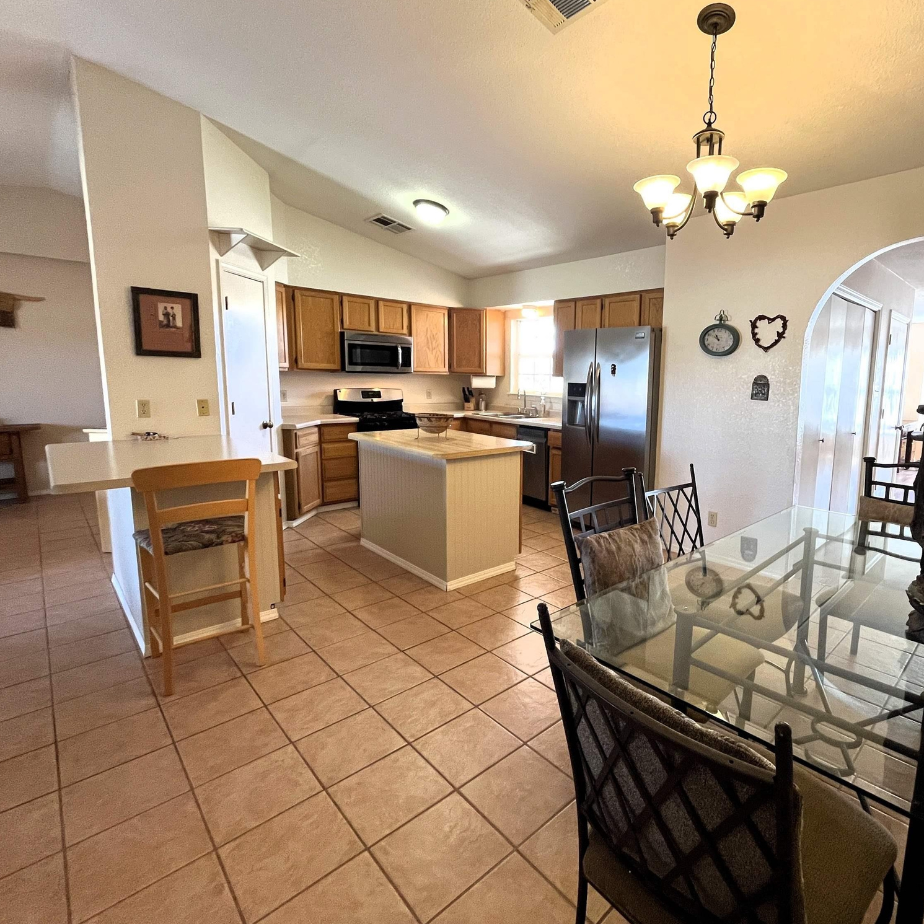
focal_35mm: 17
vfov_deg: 84.0
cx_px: 569
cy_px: 451
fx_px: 513
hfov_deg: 82.6
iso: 250
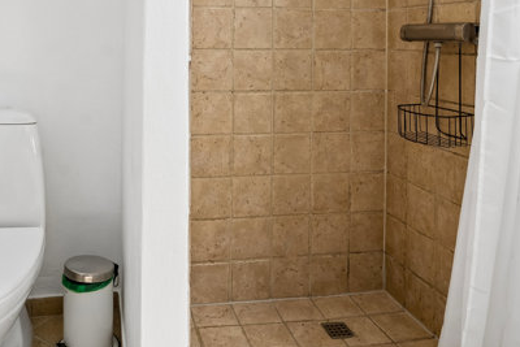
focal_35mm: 32
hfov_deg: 57.1
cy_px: 31
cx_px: 162
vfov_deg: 38.2
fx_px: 462
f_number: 7.1
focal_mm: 16
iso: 800
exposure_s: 1/30
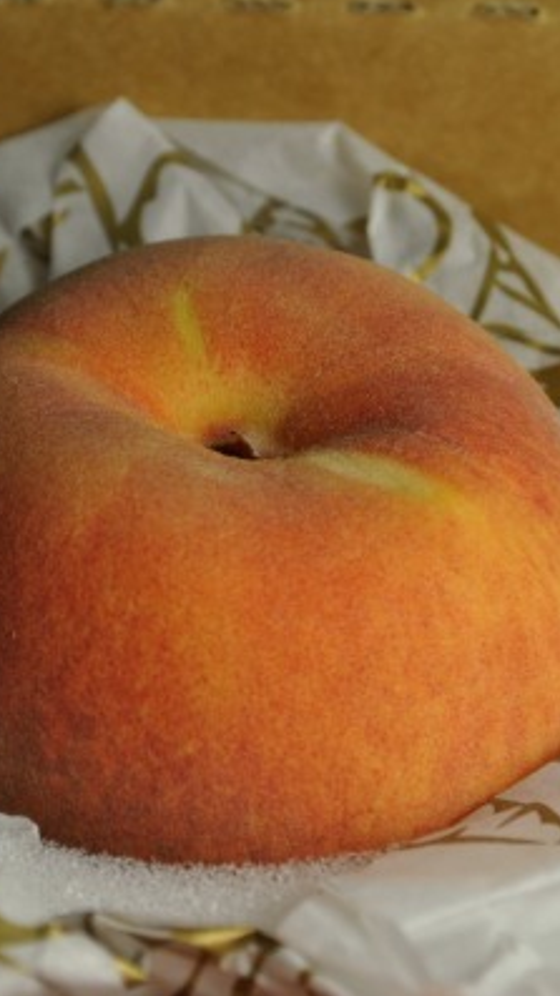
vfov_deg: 18.0
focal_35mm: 119
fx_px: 3145
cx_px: 193
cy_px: 497
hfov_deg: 10.2
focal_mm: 50
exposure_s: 1/60
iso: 180
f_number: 8
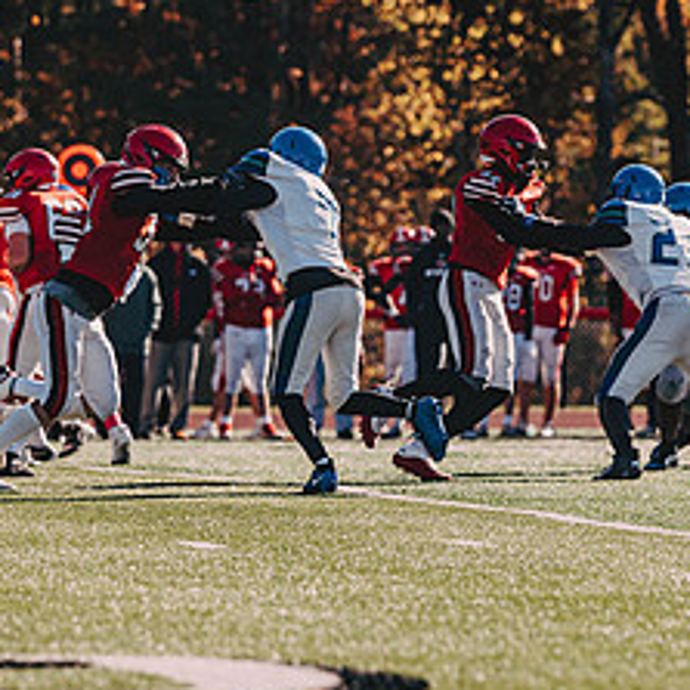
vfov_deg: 5.5
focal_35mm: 320
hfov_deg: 5.5
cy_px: 292
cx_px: 309
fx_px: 7217
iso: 250
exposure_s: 1/3200
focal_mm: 145
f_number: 3.2
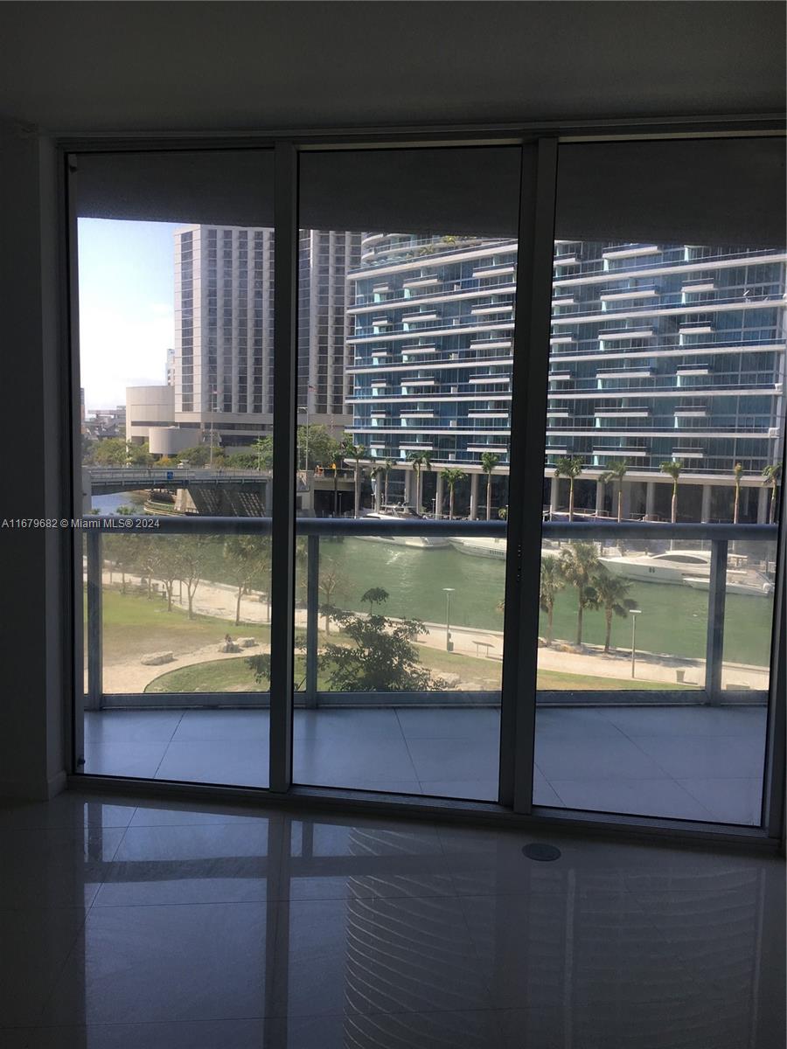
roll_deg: -1.3
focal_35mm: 29
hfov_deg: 48.2
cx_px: 394
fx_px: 879
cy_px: 524
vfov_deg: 61.7
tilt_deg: -4.7
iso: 25
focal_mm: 4.15
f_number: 2.2
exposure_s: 1/359
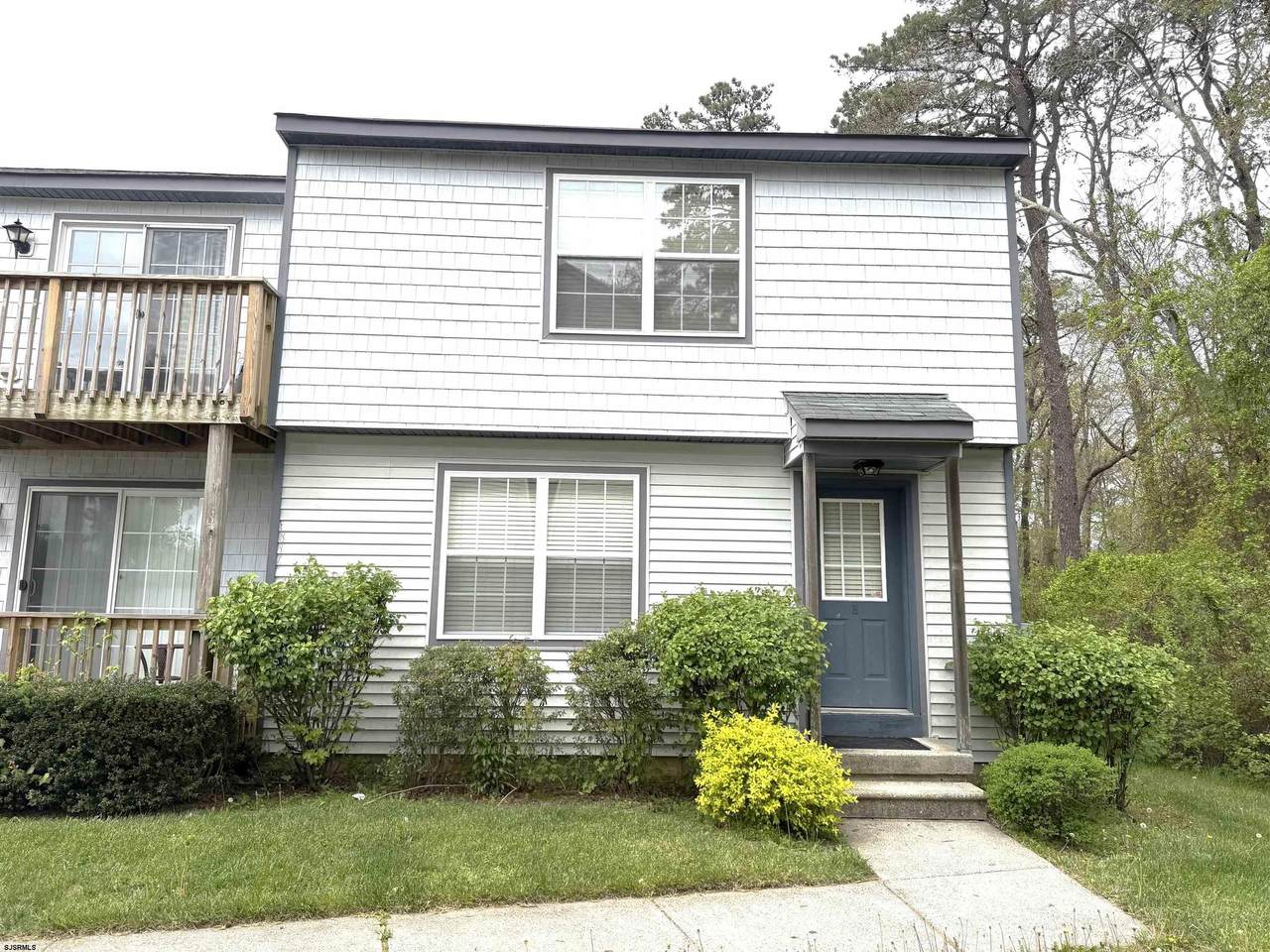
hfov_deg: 71.6
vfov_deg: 56.8
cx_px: 635
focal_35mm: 24
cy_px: 476
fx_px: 881
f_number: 1.78
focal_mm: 6.76
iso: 100
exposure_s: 1/3584
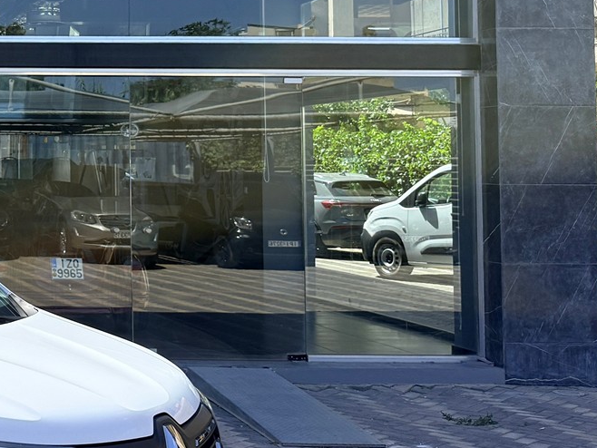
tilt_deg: +2.9
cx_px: -206
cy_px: 102
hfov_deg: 23.9
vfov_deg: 20.8
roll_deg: -0.1
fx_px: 1208
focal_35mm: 70
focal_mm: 6.76
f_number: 1.78
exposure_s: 1/3279
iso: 100
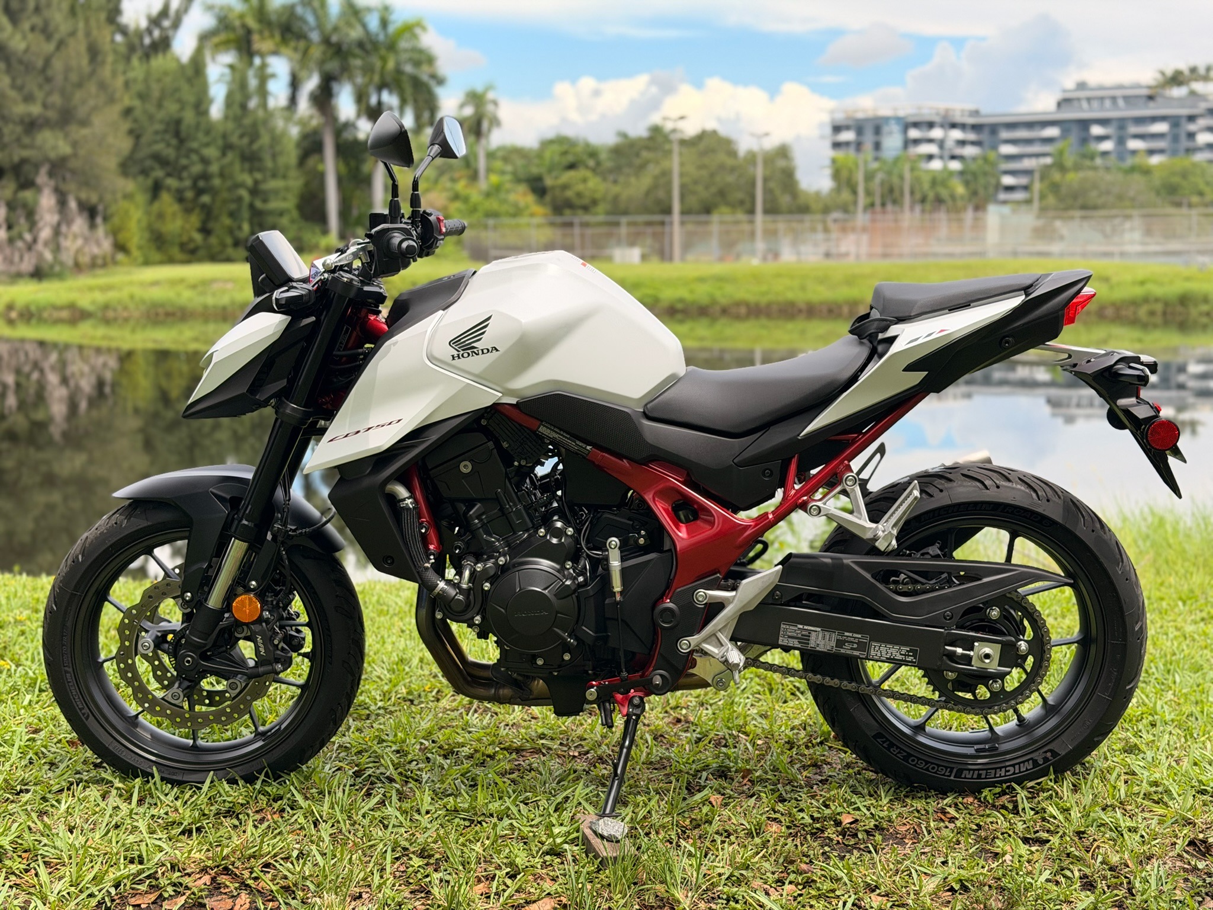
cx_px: 606
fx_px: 1682
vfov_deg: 30.3
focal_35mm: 48
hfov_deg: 39.7
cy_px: 455
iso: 100
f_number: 1.78
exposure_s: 1/1980
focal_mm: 6.76
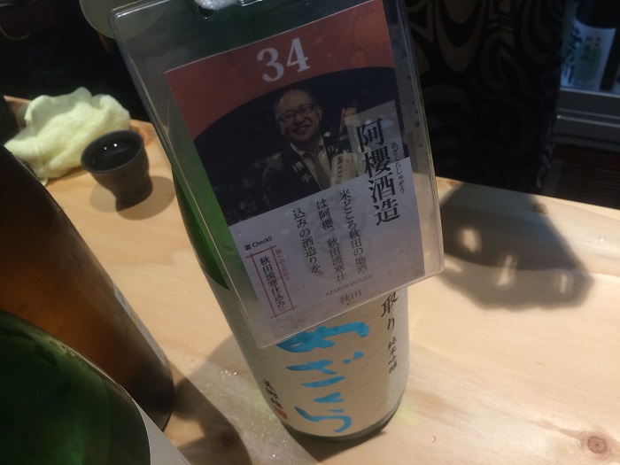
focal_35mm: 29
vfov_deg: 48.2
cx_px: 310
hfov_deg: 61.7
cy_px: 232
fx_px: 519
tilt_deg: -48.2
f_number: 2.2
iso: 50
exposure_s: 1/30
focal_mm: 4.15
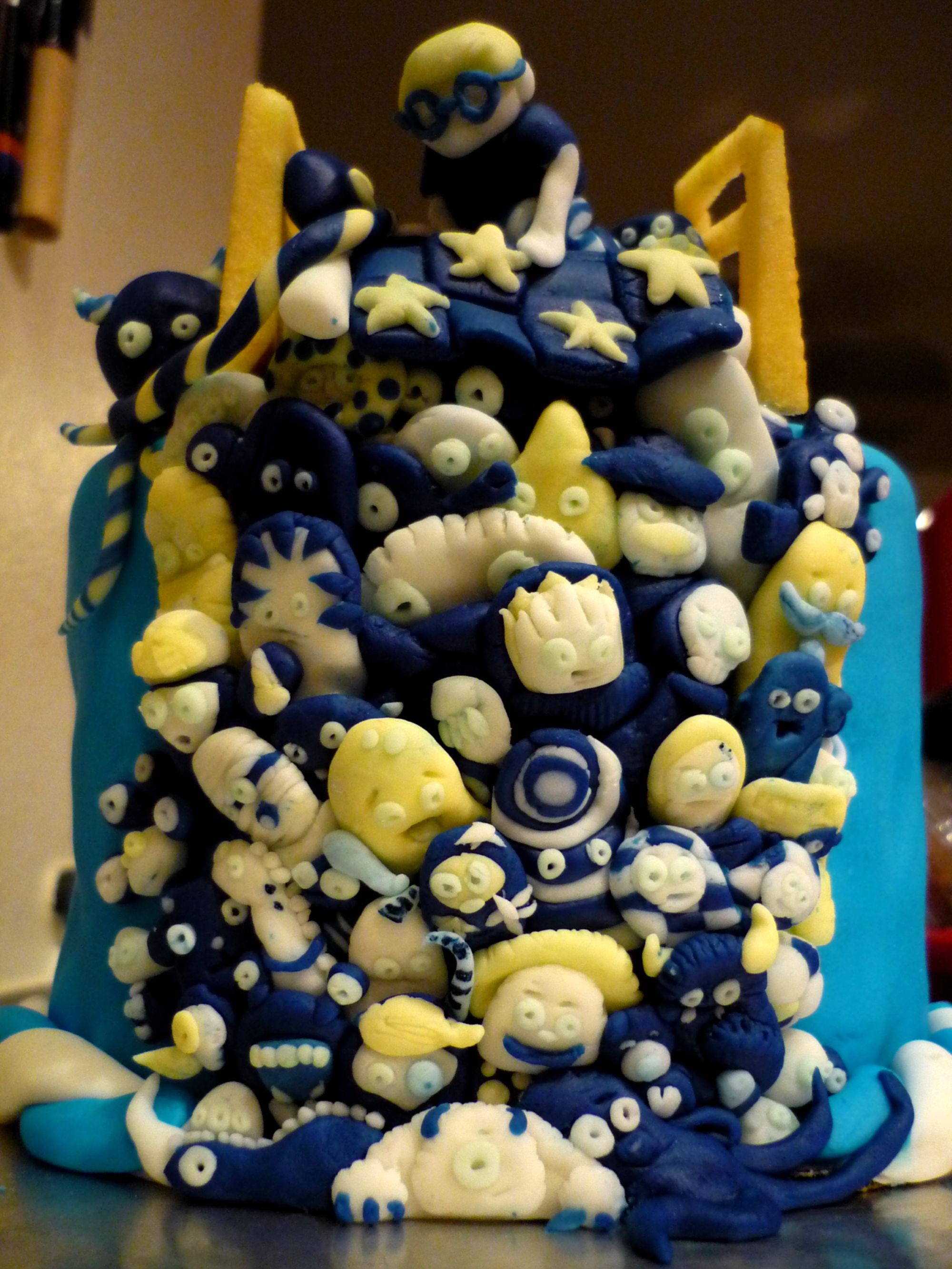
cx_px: 476
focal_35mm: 33
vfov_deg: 55.3
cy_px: 634
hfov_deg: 43.0
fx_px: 1210
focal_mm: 5.5
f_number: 2.8
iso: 400
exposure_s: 1/10
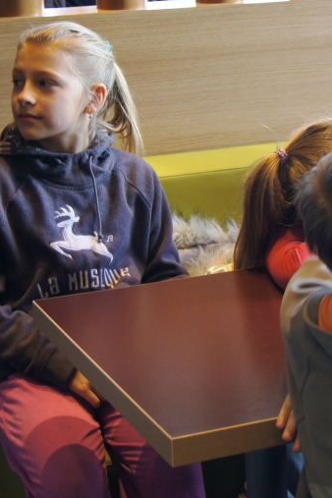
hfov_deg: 12.7
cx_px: 349
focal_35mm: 106
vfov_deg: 19.2
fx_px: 1466
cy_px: 184
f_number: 5
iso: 500
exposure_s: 1/60
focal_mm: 35
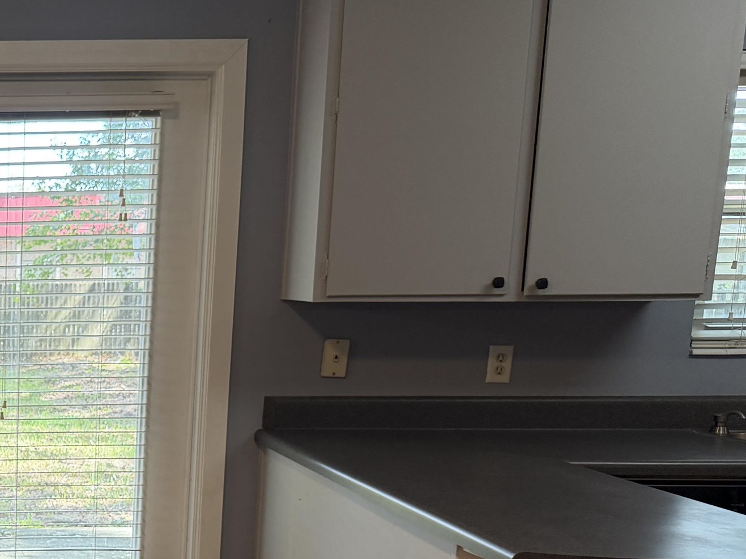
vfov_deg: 25.3
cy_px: 506
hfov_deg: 30.0
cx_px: -119
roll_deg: +0.9
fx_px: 1207
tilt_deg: -11.6
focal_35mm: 56
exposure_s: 1/120
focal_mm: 6.76
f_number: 1.78
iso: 160
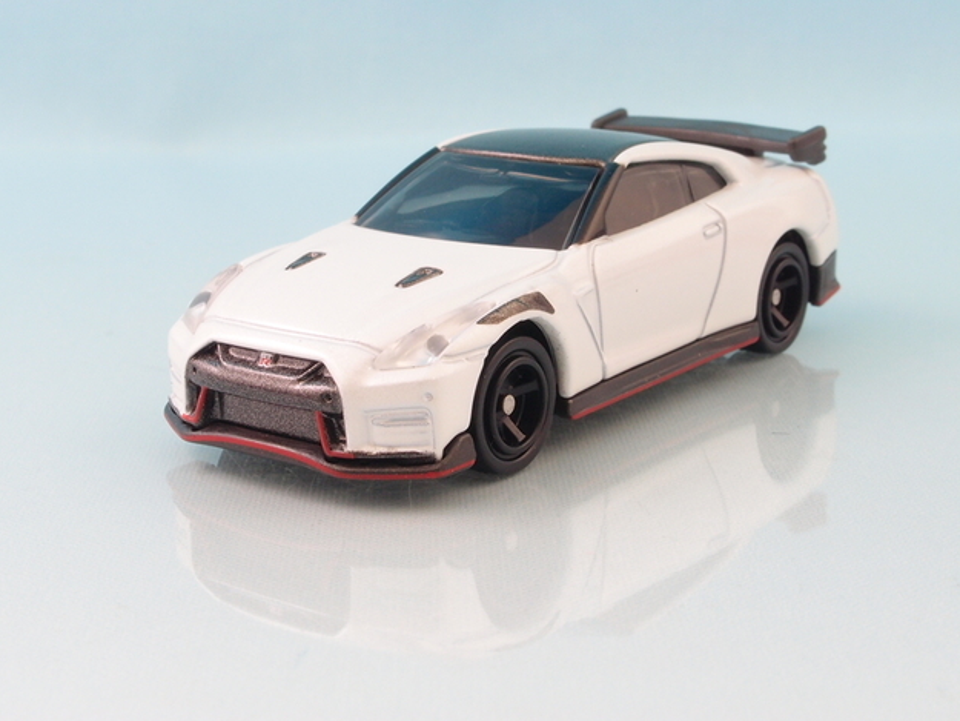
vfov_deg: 22.9
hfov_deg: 30.3
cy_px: 278
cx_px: 453
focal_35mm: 64
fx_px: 1775
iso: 100
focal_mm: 10.83
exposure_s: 1
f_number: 8
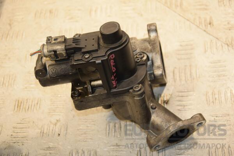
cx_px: 117
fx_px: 604
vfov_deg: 14.7
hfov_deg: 21.9
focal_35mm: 93
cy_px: 78
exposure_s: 1/200
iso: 800
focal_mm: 62
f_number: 5.3
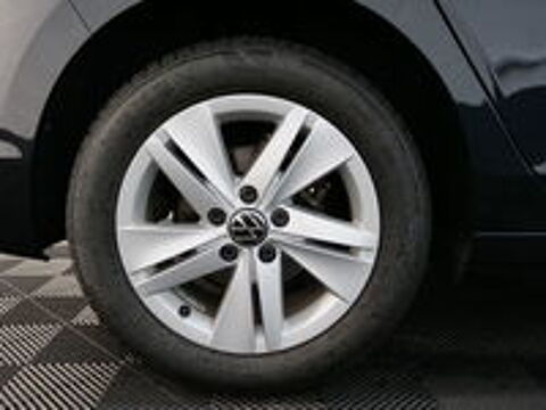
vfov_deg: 44.2
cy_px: 205
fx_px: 505
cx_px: 273
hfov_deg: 56.8
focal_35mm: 32
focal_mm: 16
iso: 1600
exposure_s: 1/60
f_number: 3
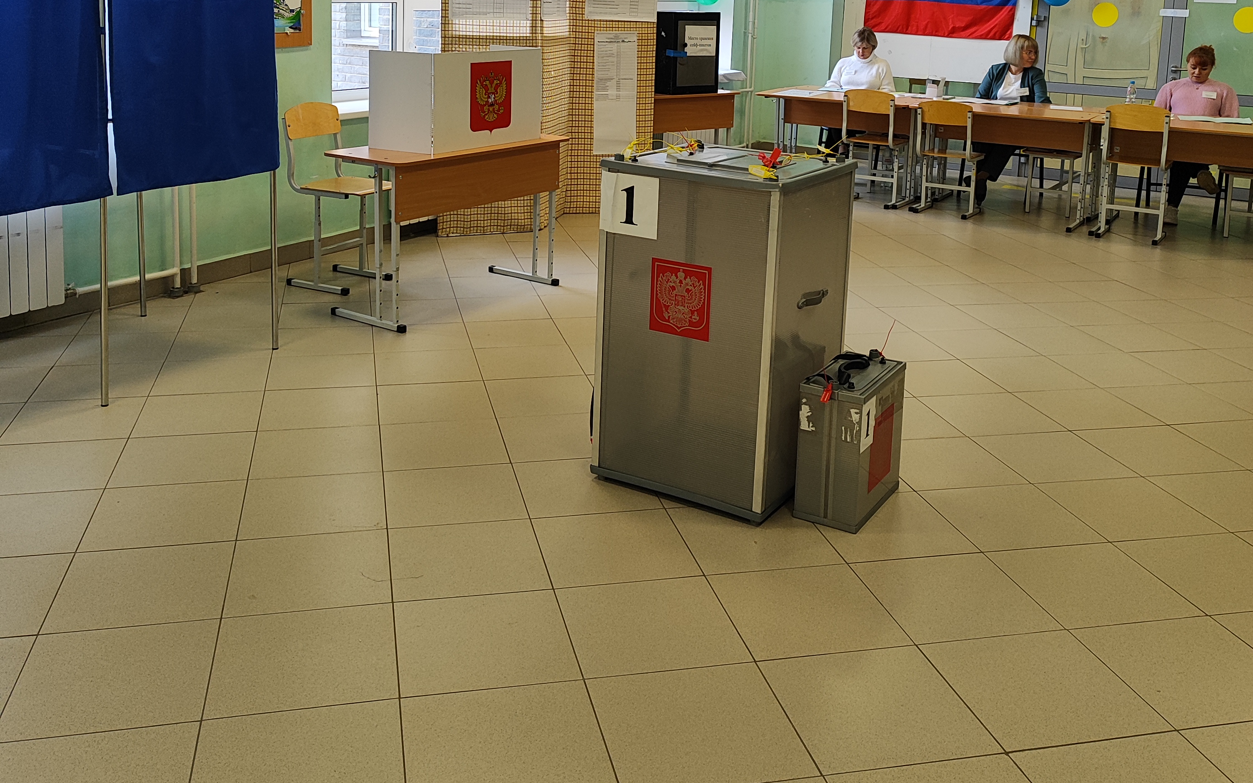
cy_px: 150
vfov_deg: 36.0
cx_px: 628
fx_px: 1161
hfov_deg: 56.7
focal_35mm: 34
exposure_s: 1/100
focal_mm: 5.89
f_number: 1.89
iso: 275
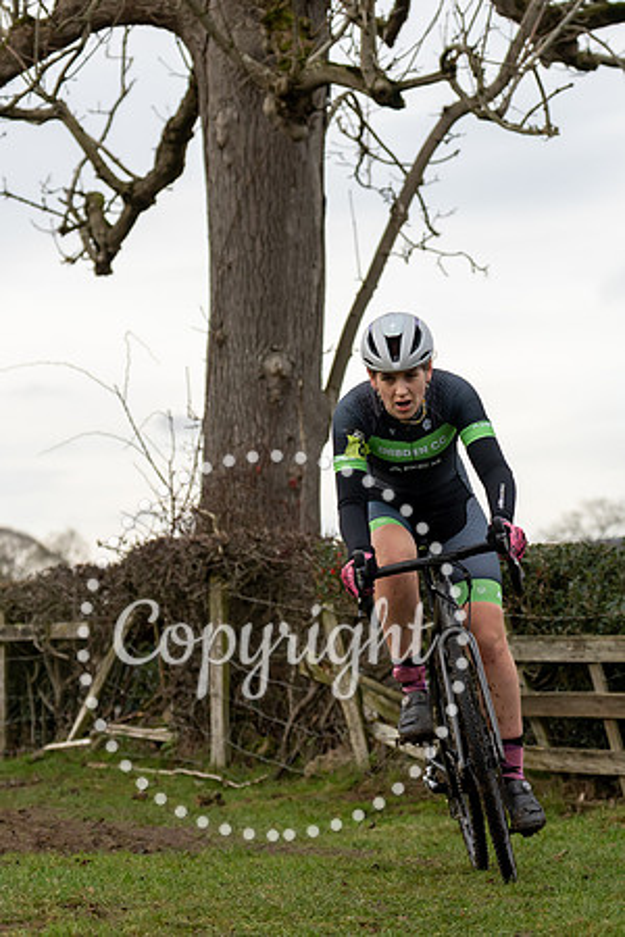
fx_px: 4159
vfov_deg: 12.9
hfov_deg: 8.6
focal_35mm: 160
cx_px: 424
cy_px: 440
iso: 500
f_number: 3.5
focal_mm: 70
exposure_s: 1/1000
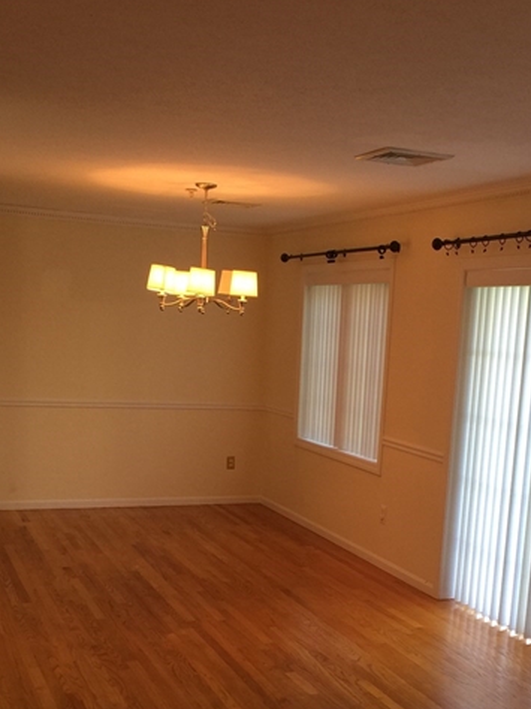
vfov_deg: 39.4
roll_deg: -2.3
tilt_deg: -11.3
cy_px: 528
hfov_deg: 30.8
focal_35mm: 47
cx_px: 317
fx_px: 962
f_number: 2.2
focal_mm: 4.15
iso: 32
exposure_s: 1/15
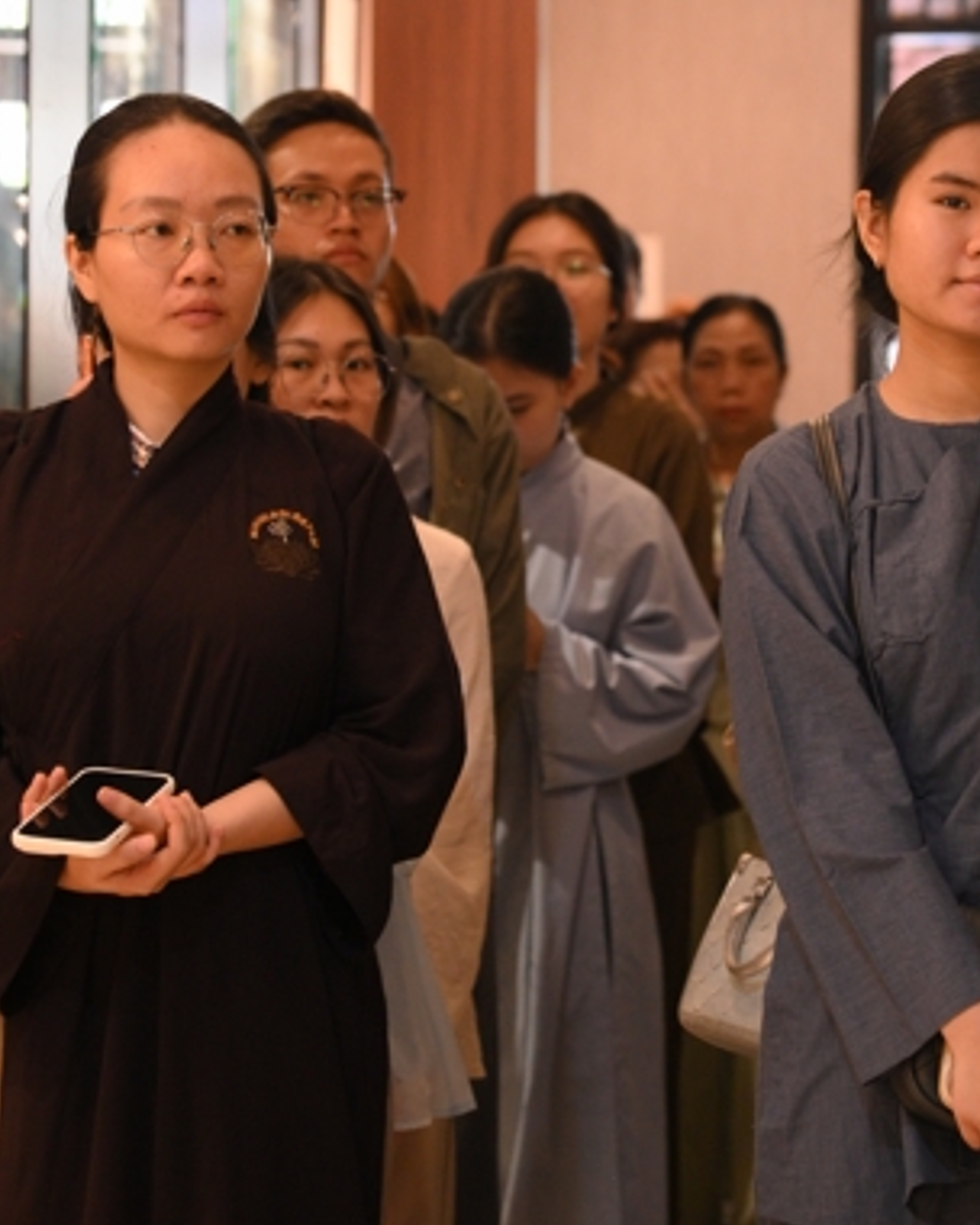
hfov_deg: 12.3
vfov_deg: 15.4
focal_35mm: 125
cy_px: 390
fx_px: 4532
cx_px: 603
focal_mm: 78
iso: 4000
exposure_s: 1/100
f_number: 4
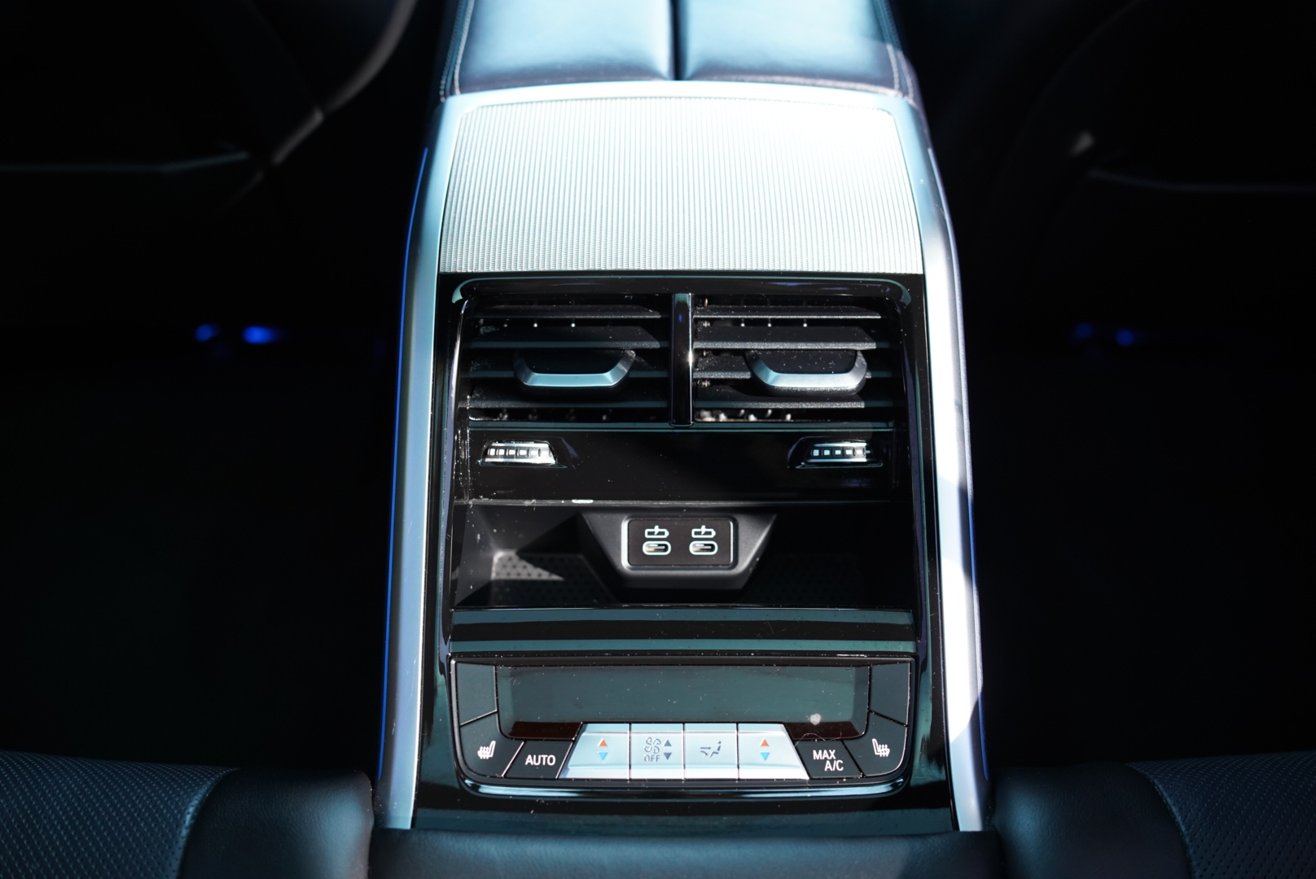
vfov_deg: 37.9
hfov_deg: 54.4
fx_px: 1280
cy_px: 440
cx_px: 658
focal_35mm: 35
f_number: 4
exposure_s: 1/160
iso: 1600
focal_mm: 35
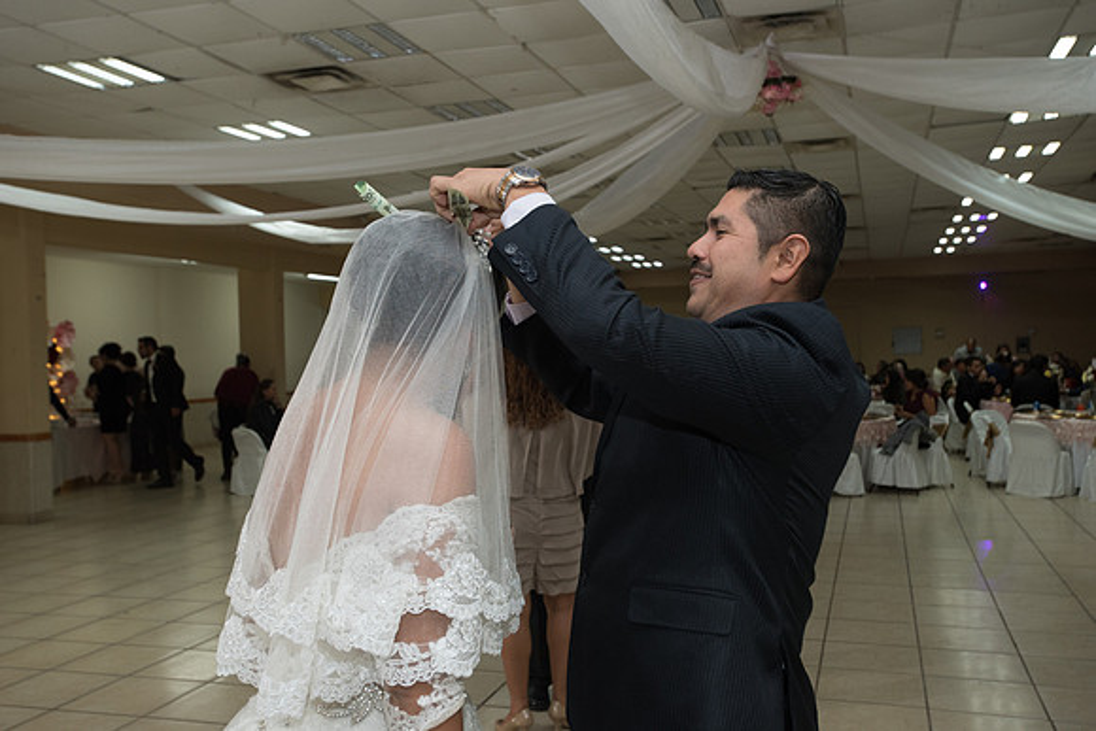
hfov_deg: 54.4
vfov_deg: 37.9
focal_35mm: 35
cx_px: 548
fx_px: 1066
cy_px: 366
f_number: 4
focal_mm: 35
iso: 1600
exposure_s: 1/100
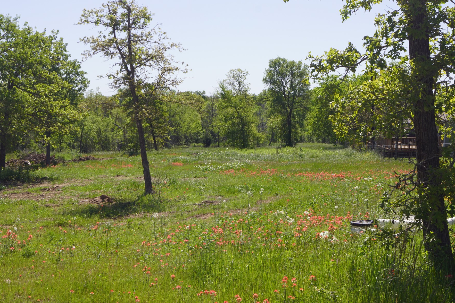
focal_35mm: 65
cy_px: 154
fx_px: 817
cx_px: 249
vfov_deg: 21.0
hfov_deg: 31.1
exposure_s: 1/80
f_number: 13
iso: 100
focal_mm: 35
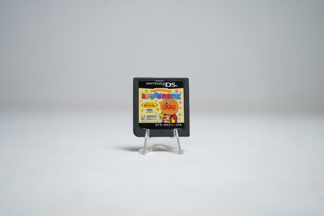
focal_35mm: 41
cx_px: 162
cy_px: 108
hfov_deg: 47.4
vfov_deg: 32.6
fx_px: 369
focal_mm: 41
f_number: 5
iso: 64
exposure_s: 1/13
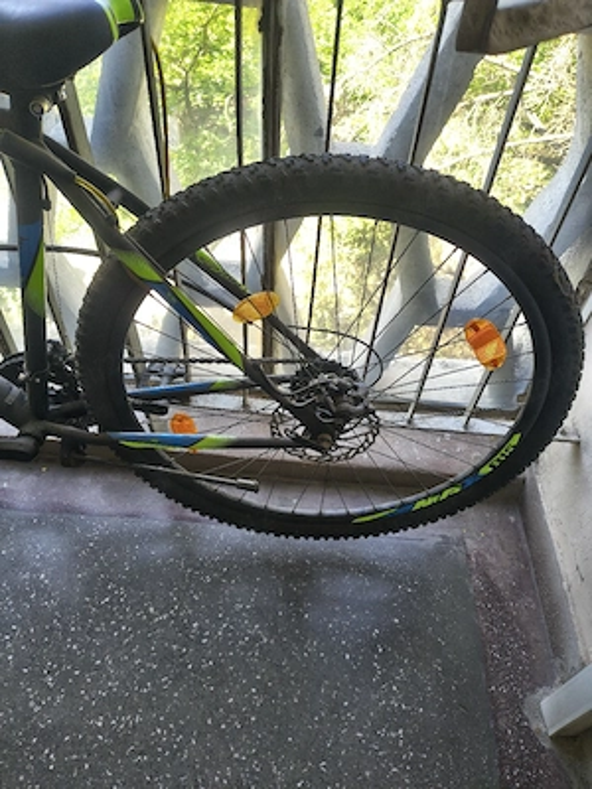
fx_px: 547
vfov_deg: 71.6
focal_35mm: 24
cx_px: 296
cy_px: 394
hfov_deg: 56.8
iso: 398
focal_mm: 5.56
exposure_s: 1/100
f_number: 1.8
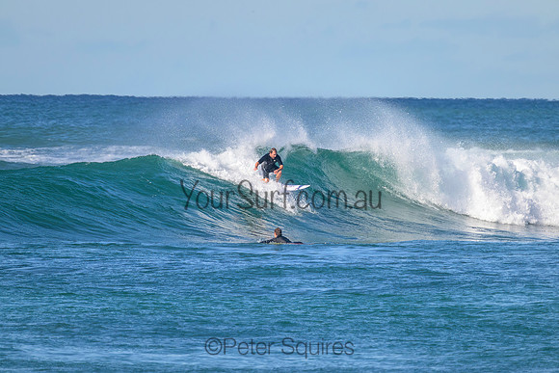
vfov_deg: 1.7
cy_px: 186
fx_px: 12942
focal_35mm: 833
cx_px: 280
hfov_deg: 2.5
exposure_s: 1/2000
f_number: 11
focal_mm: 800
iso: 1400
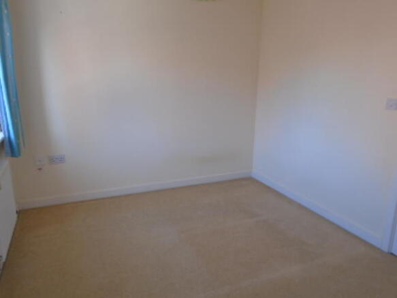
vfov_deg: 53.0
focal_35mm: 26
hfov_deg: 67.3
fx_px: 298
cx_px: 198
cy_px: 149
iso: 100
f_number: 3.2
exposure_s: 1/30
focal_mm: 4.6
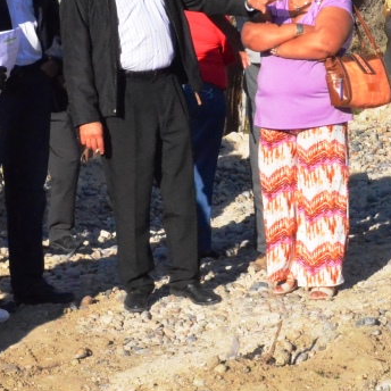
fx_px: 1546
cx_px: 289
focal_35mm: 121
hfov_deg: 14.4
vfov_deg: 14.4
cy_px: 197
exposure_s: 1/2000
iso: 6400
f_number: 22
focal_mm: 32
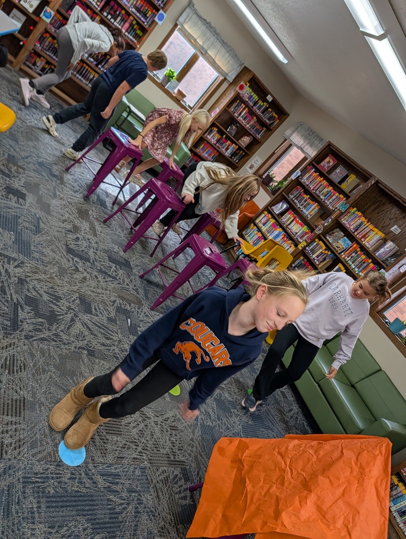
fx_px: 374
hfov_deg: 56.9
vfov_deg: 71.5
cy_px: 270
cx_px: 203
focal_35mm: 24
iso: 51
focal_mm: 6.9
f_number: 1.68
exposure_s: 1/120
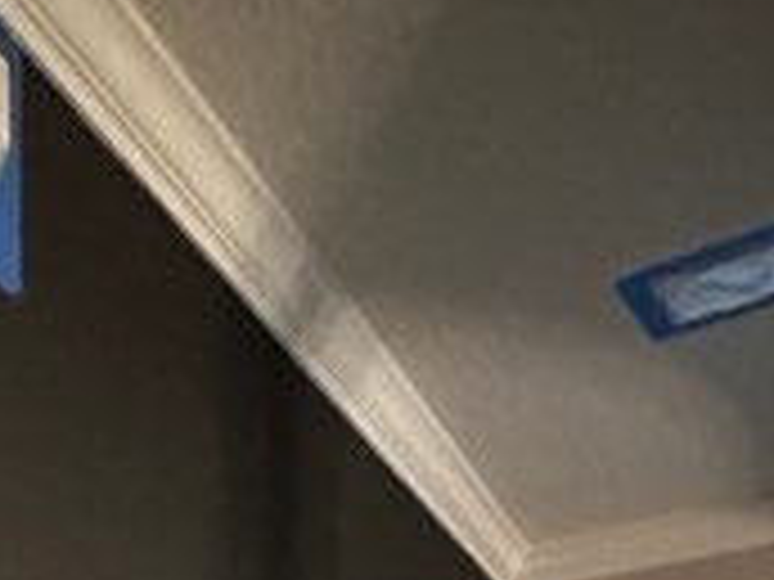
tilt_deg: -1.7
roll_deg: +2.2
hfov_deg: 30.0
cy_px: 1144
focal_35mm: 57
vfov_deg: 18.0
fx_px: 1274
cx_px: -94
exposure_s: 1/30
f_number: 2.2
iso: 1000
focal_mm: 2.22
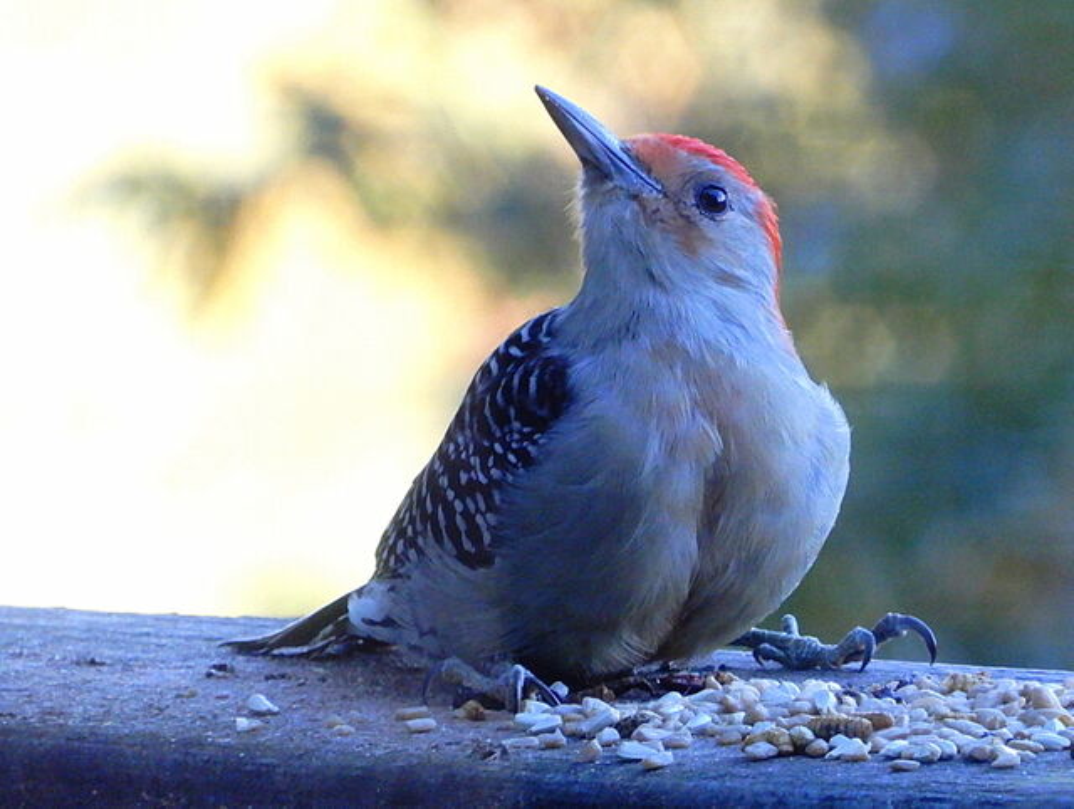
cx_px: 537
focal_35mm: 720
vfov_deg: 2.1
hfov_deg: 2.7
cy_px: 404
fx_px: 22372
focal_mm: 128
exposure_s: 1/60
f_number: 8
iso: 450
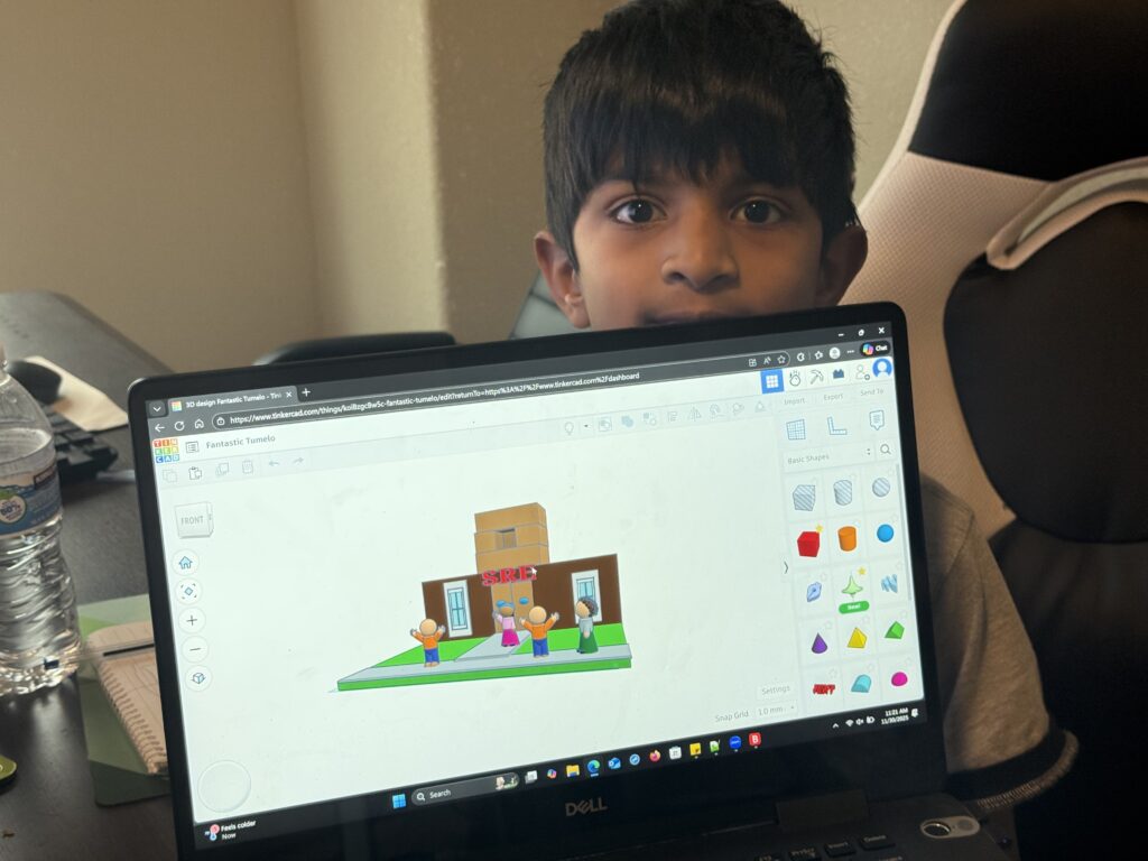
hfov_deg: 39.7
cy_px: 430
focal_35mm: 48
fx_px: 1592
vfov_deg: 30.3
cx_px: 574
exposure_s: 1/60
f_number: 1.78
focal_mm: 6.76
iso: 160
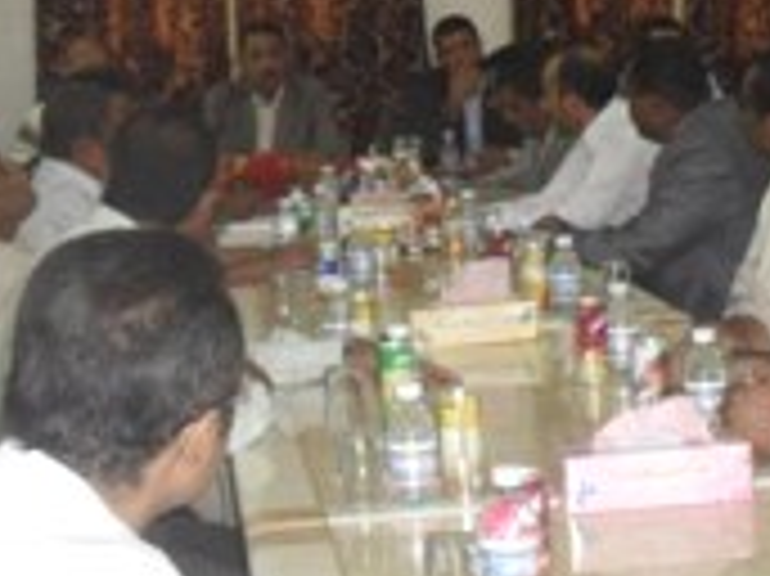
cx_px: 558
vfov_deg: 19.5
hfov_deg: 26.1
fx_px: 1645
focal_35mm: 74
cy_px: 70
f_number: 3.2
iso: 240
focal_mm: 6.3
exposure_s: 1/45
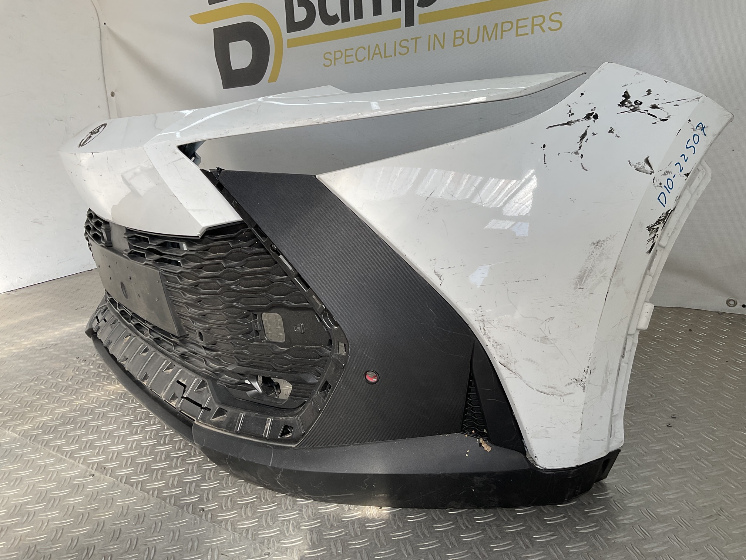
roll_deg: +5.8
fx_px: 625
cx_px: 373
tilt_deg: -16.9
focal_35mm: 29
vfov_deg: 48.2
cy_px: 280
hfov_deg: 61.7
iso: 16
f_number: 1.8
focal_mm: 3
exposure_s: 1/469
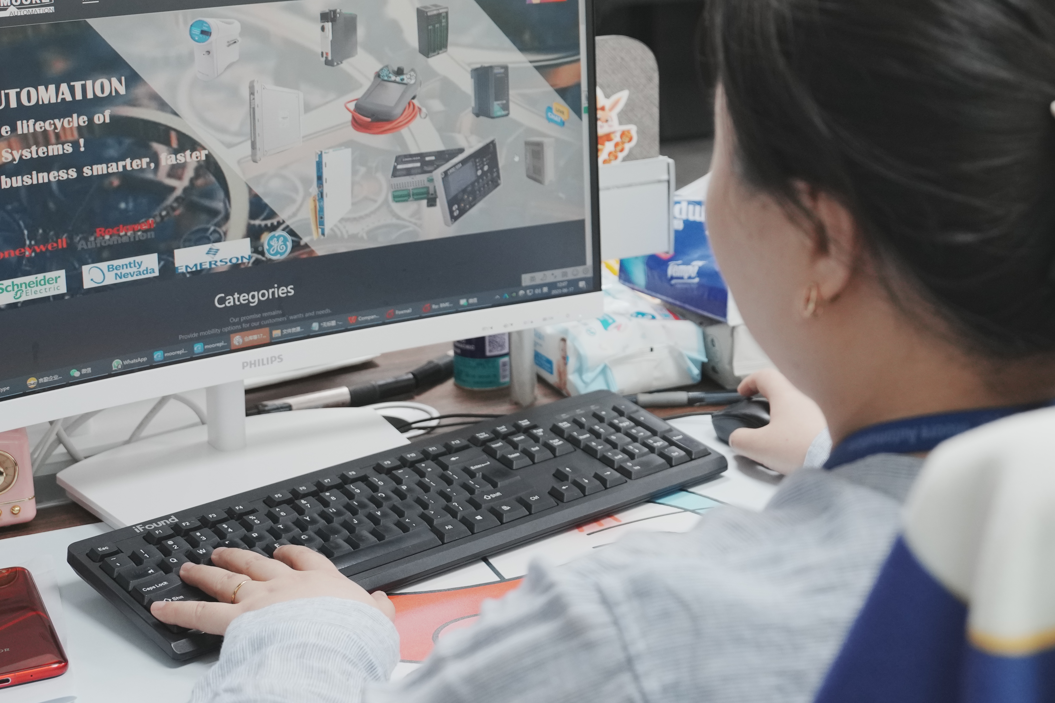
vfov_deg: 20.1
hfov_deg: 29.7
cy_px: 129
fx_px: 1963
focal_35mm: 67
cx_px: 749
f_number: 4
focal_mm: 34
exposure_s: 1/125
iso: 1000
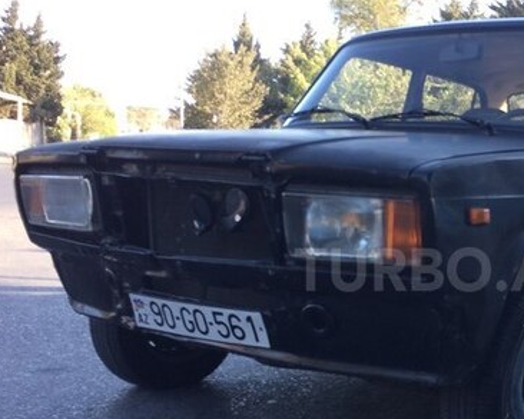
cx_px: 441
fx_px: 791
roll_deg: -3.7
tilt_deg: -9.2
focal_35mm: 51
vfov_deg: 29.5
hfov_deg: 35.1
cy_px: 270
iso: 32
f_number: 2.2
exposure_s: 1/199
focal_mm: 4.15
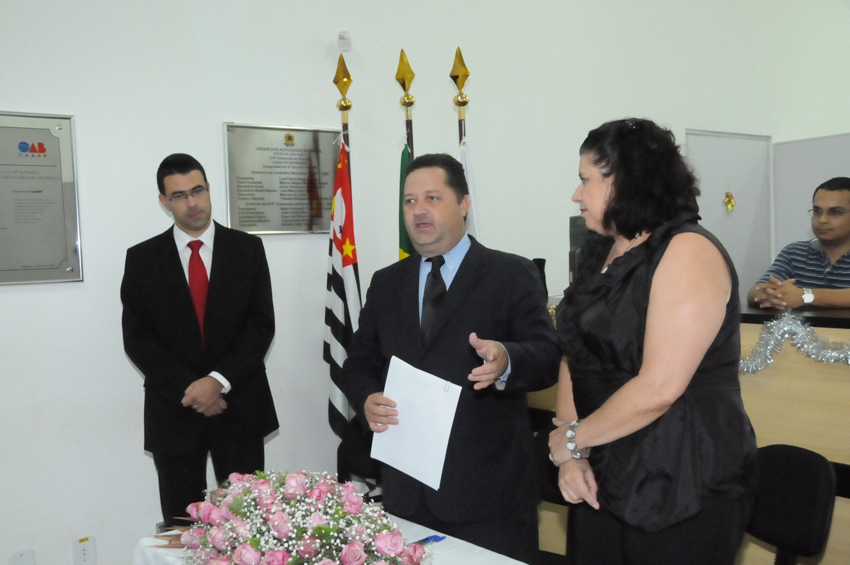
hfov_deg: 53.2
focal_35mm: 36
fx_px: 849
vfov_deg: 36.8
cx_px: 425
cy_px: 282
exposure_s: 1/250
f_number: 4.5
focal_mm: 24
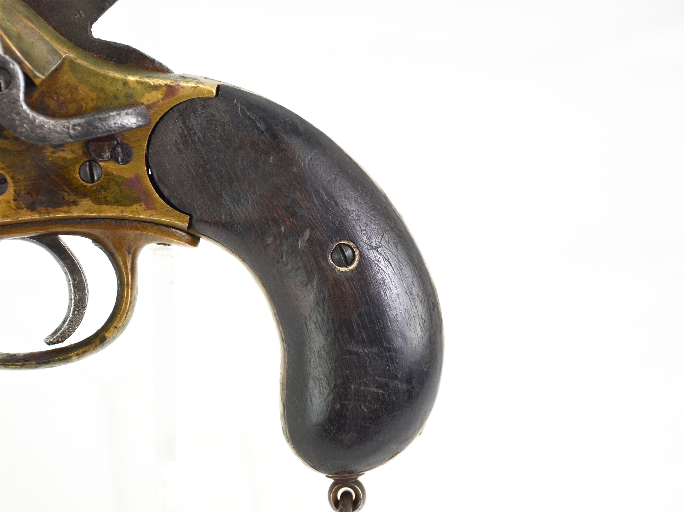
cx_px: 312
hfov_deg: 15.1
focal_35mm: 131
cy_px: 256
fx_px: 2588
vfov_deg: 11.3
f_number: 5.6
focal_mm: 80
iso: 560
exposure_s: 1/250
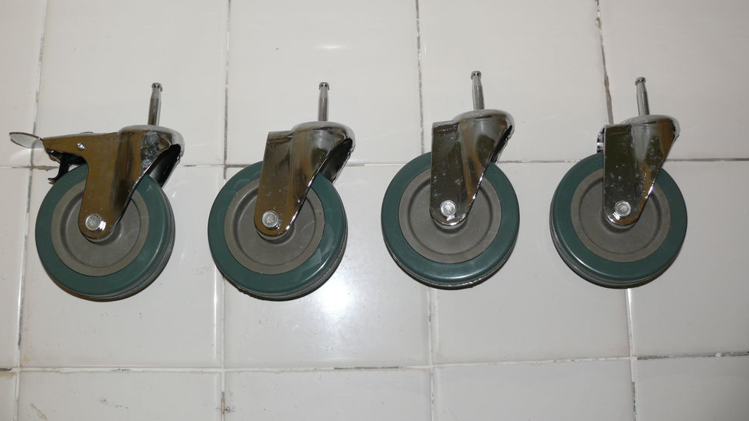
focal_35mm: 39
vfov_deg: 30.3
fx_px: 775
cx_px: 367
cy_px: 157
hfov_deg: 51.6
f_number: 2.8
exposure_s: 1/30
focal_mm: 7.4
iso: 100
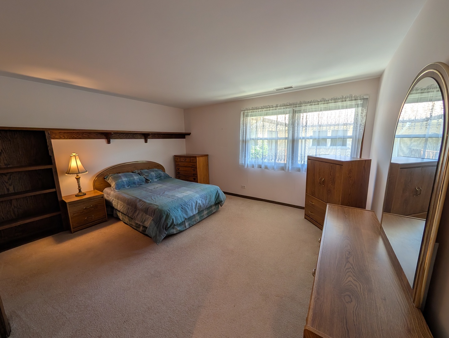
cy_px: 169
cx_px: 224
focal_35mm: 12
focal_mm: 2.02
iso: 88
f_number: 1.7
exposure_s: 1/120
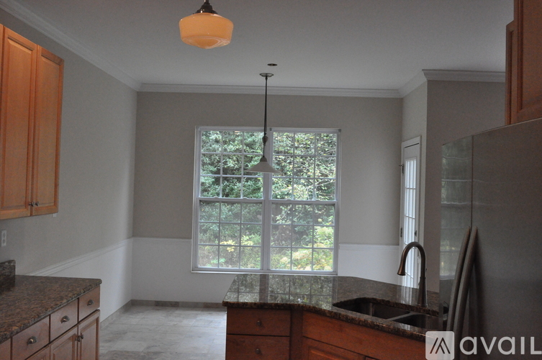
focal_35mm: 36
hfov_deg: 53.2
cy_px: 180
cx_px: 271
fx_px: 541
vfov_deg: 36.8
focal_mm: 24
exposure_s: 1/80
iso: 3200
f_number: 9
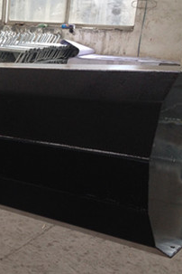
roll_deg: -2.9
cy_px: 131
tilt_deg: -13.4
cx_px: -64
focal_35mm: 68
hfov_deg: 18.4
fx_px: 516
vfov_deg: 29.7
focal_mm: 4.12
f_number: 2.4
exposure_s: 1/60
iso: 50
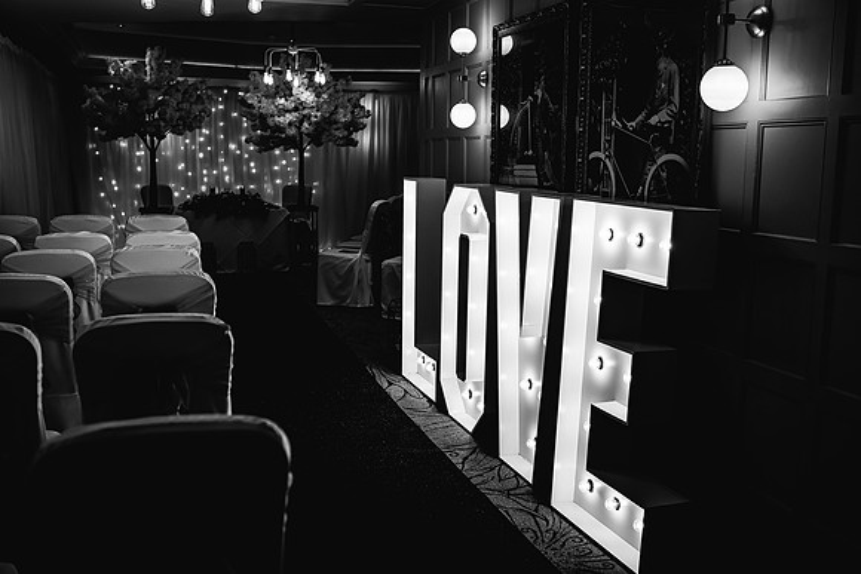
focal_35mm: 35
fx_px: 847
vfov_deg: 37.4
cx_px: 430
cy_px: 287
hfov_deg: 53.9
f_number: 2.8
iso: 800
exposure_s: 1/500
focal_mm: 35
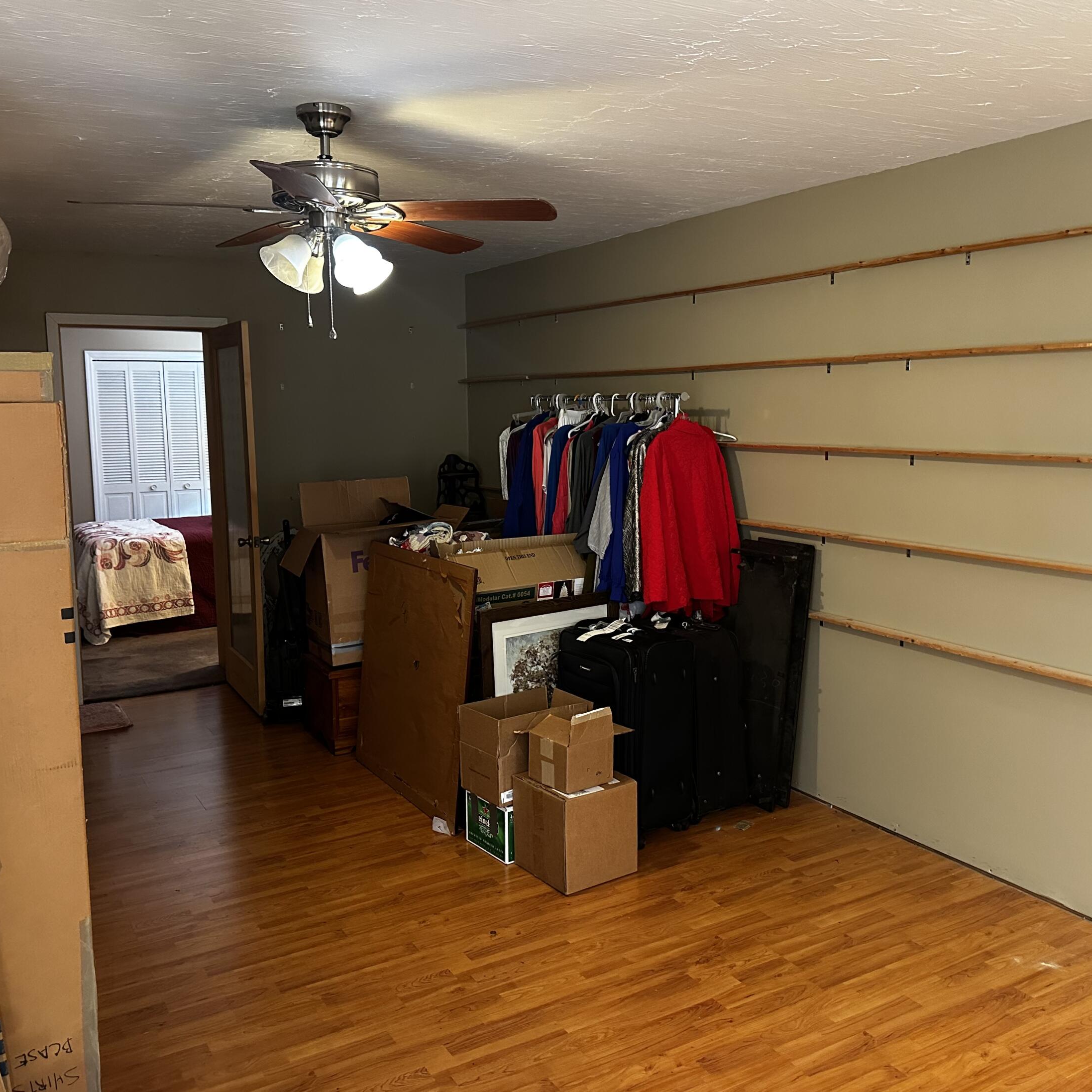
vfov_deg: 55.6
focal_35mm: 29
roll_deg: +0.7
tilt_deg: -6.8
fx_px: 1035
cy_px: 534
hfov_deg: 55.6
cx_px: 529
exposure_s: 1/40
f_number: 1.78
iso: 640
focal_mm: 6.86
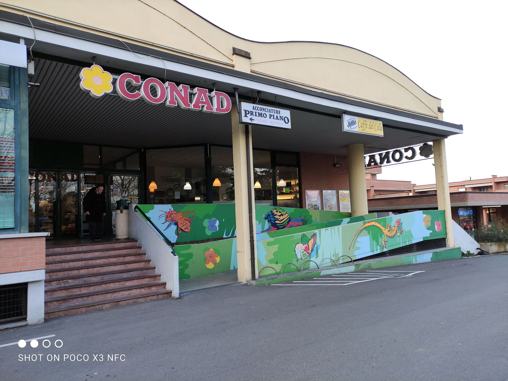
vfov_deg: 54.9
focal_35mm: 25
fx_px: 367
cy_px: 190
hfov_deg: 69.4
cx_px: 254
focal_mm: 5.43
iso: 100
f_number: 1.89
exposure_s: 1/103
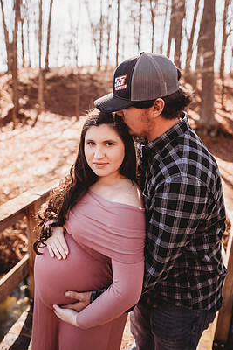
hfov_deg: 48.0
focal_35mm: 27
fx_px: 262
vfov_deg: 67.3
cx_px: 112
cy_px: 164
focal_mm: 24
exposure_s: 1/500
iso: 100
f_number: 2.2
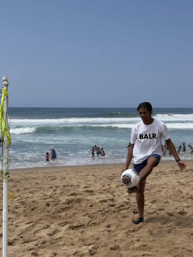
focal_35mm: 58
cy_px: 124
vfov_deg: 33.2
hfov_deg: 25.2
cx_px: 97
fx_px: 431
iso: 64
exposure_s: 1/9009
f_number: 1.78
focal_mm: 6.76
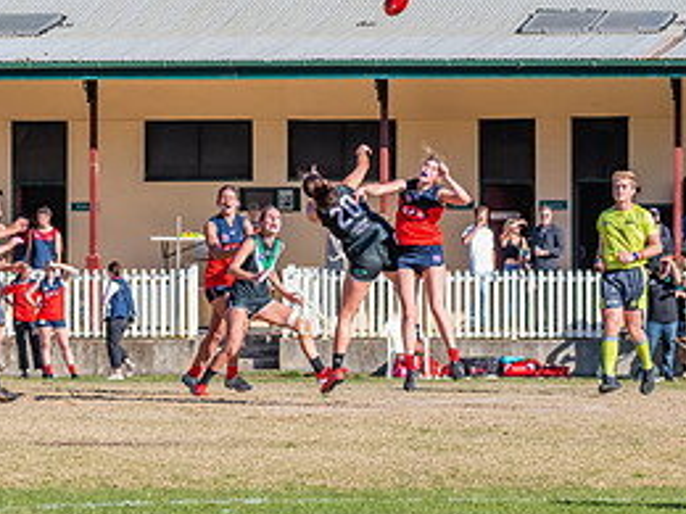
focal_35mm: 409
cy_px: 216
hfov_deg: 4.8
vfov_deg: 3.6
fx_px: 8105
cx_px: 343
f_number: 10
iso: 800
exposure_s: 1/1600
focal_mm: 190
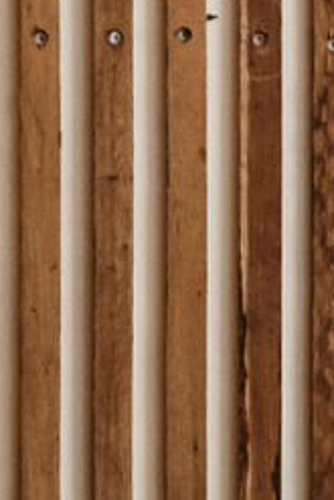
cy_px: 650
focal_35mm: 267
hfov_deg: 5.1
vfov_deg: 7.6
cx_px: -126
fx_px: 3710
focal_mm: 28.9
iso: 1600
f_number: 3.2
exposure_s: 1/210
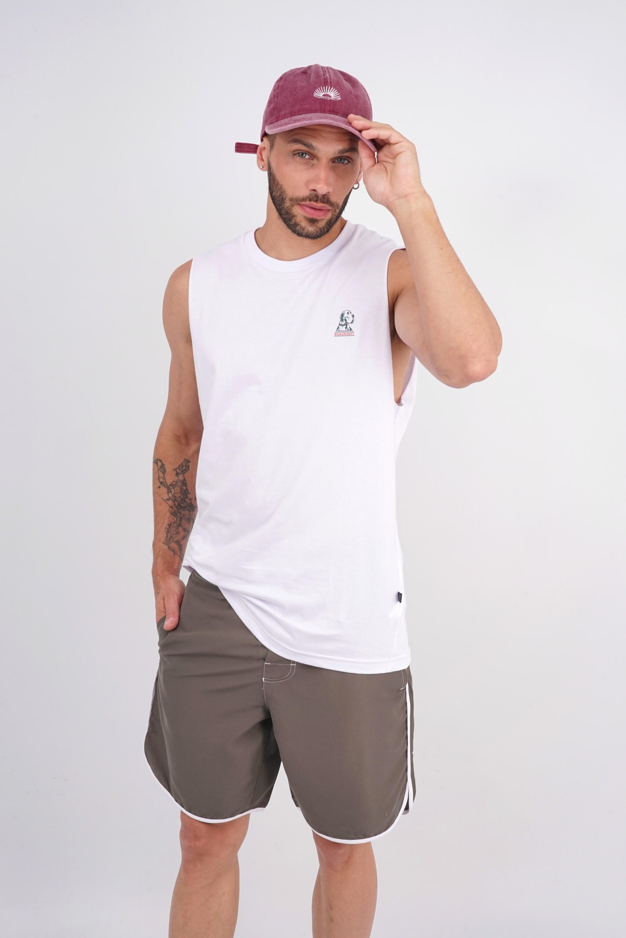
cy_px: 469
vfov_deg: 42.7
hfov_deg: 29.2
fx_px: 1200
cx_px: 313
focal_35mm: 46
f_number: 14
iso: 160
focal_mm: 46
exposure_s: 1/125
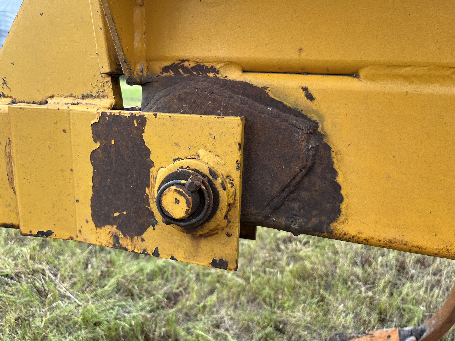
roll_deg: -1.9
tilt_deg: -12.7
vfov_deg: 53.1
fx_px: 342
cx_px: 228
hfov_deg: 67.3
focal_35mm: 26
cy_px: 170
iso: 50
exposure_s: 1/328
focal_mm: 5.1
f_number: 1.6
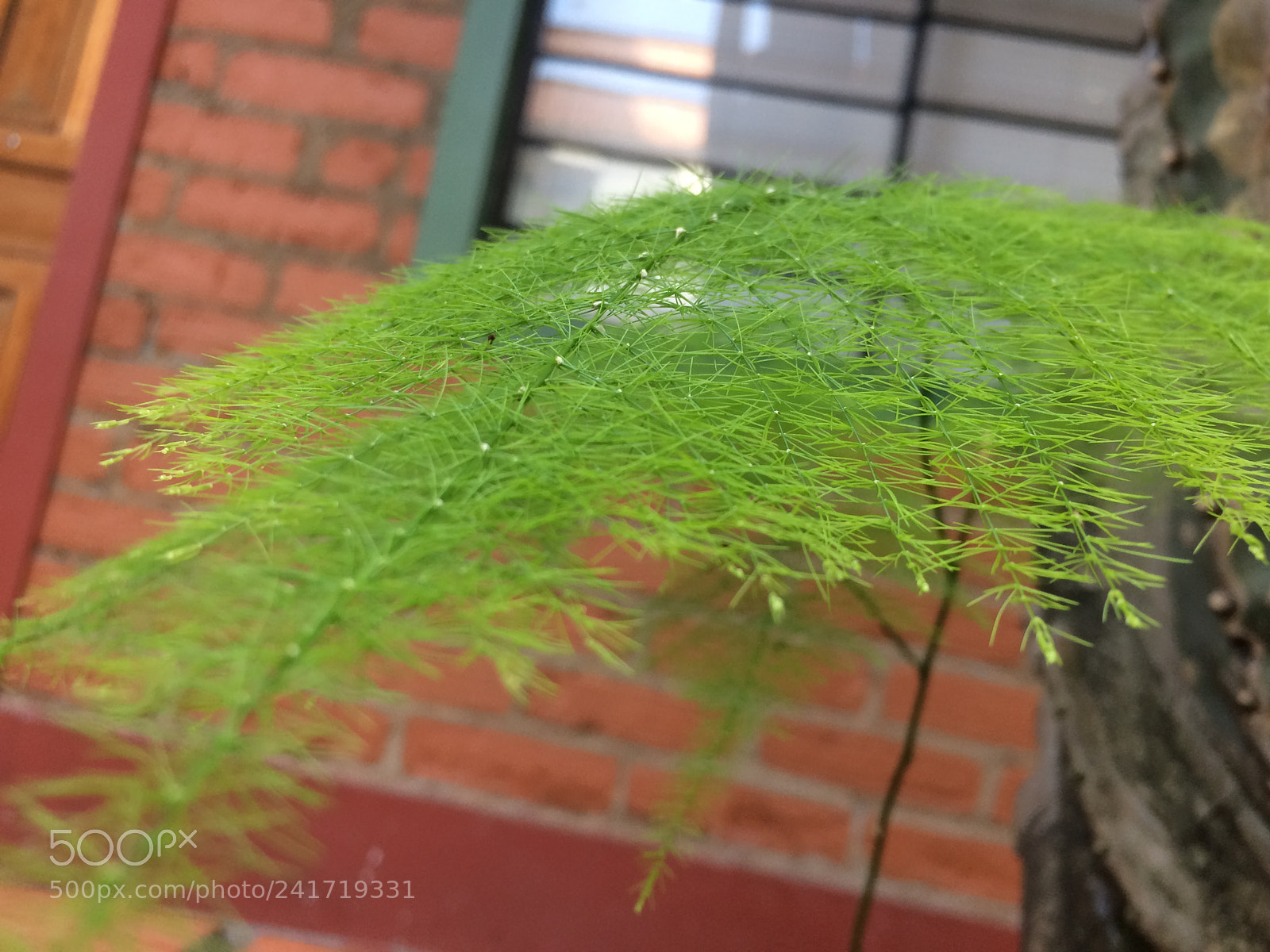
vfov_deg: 48.2
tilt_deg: +4.7
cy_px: 476
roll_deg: -11.7
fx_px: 1064
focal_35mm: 29
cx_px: 635
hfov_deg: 61.7
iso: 40
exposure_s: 1/40
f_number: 2.2
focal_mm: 4.15
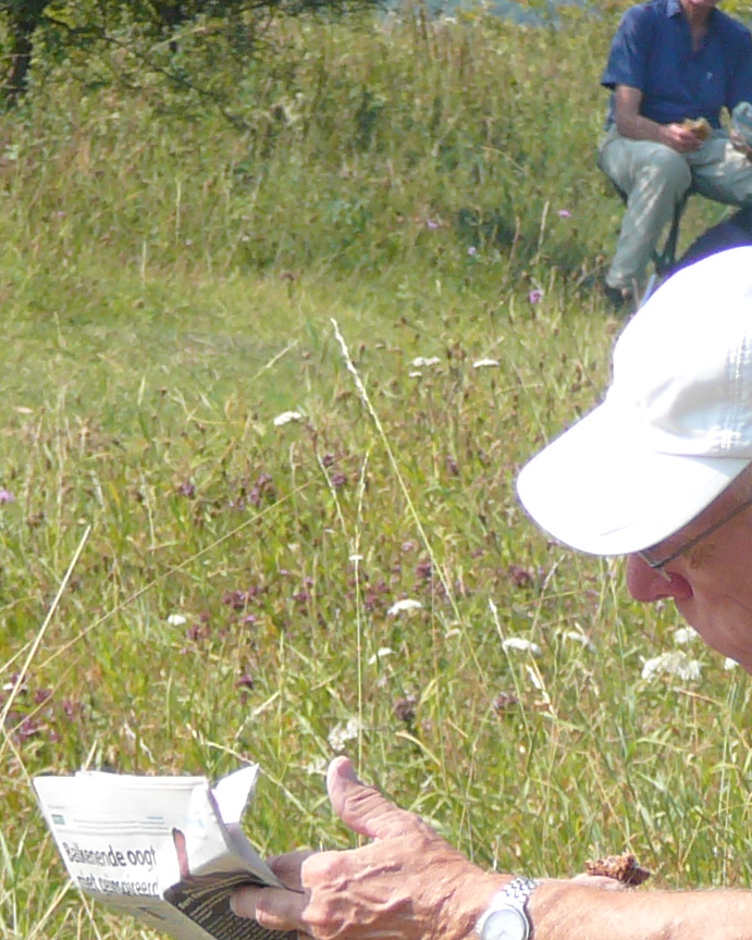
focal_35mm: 428
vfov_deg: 4.5
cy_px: 979
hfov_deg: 3.6
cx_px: 516
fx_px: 11909
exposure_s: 1/400
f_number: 4
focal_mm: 22
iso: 80
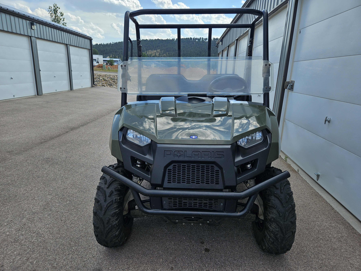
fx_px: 240
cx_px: 180
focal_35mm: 23
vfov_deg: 58.9
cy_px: 136
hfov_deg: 73.9
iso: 25
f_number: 1.8
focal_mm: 5.4
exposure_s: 1/1205
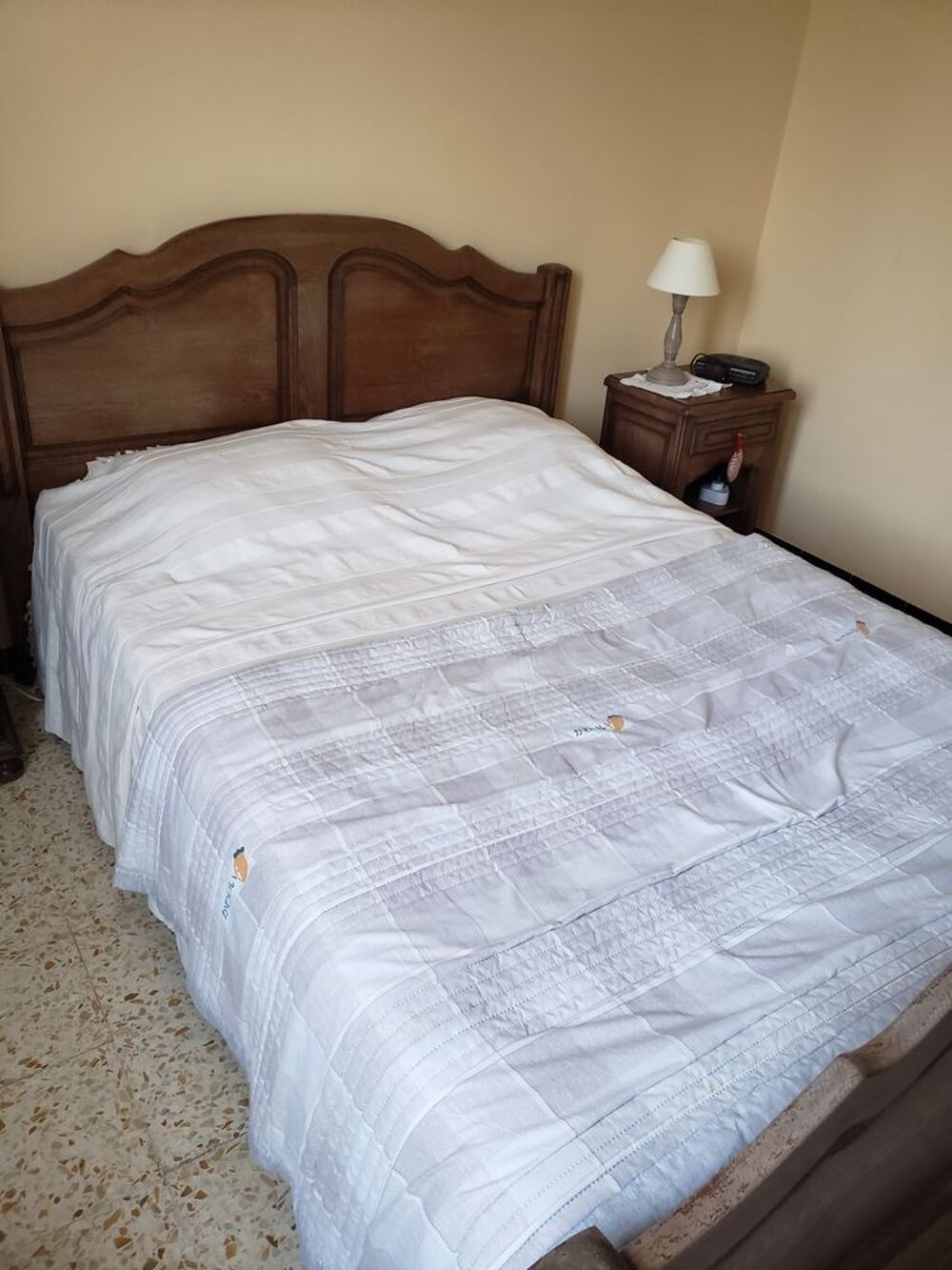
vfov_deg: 67.3
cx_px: 476
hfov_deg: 53.1
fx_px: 953
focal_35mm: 26
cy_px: 635
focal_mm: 4.3
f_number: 1.5
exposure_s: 1/24
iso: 250
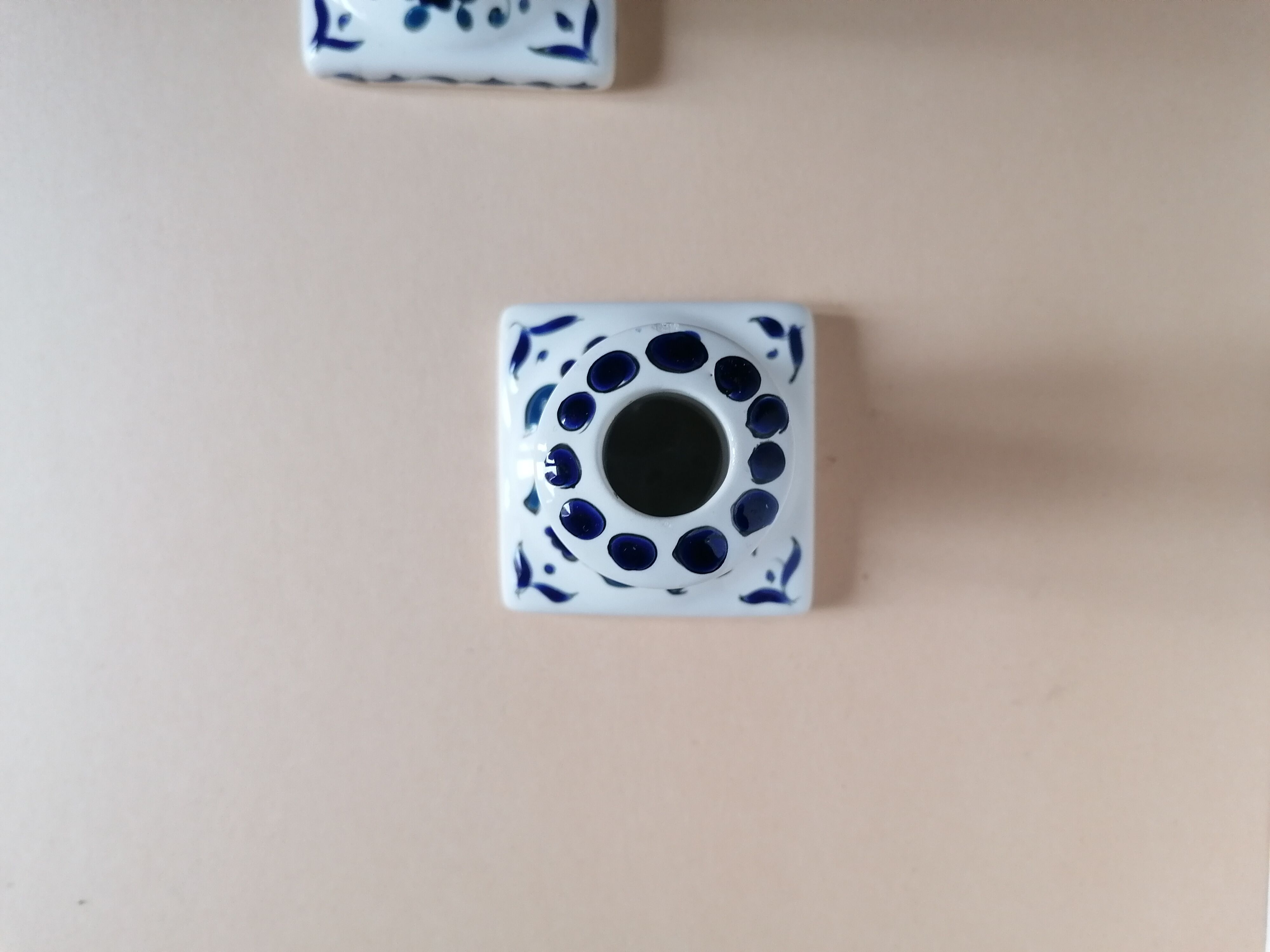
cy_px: 476
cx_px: 635
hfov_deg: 65.3
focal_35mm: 27
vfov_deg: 51.4
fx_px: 991
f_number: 1.8
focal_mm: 4.75
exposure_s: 1/33.3
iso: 125
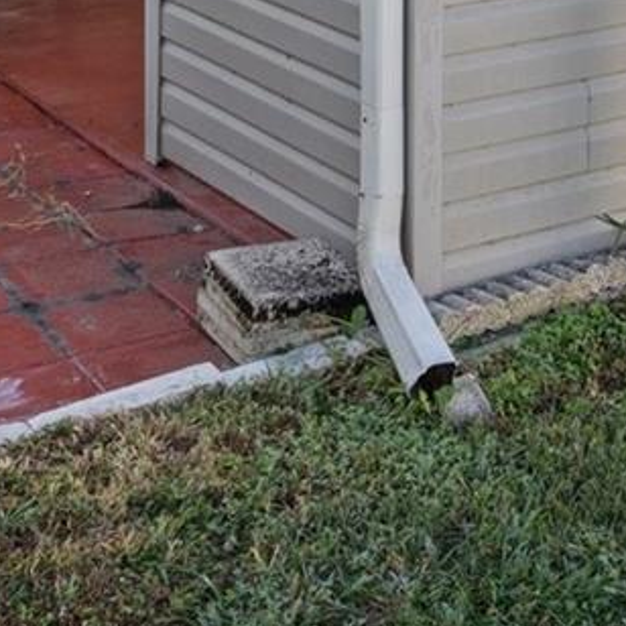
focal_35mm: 97
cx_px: 724
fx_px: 1985
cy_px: -423
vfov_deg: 15.8
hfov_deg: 17.2
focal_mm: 22
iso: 320
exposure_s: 1/30
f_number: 8
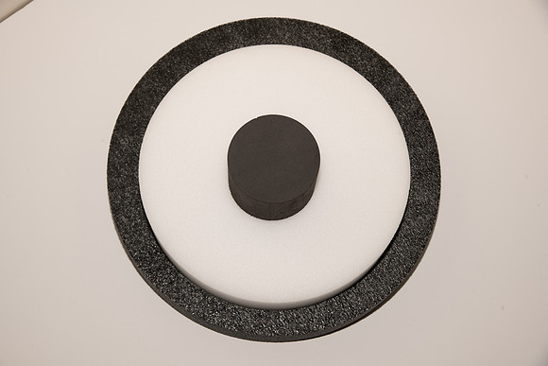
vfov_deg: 20.6
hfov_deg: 30.5
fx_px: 1005
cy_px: 183
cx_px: 274
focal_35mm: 66
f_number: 11
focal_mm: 66
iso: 64
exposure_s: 1/60
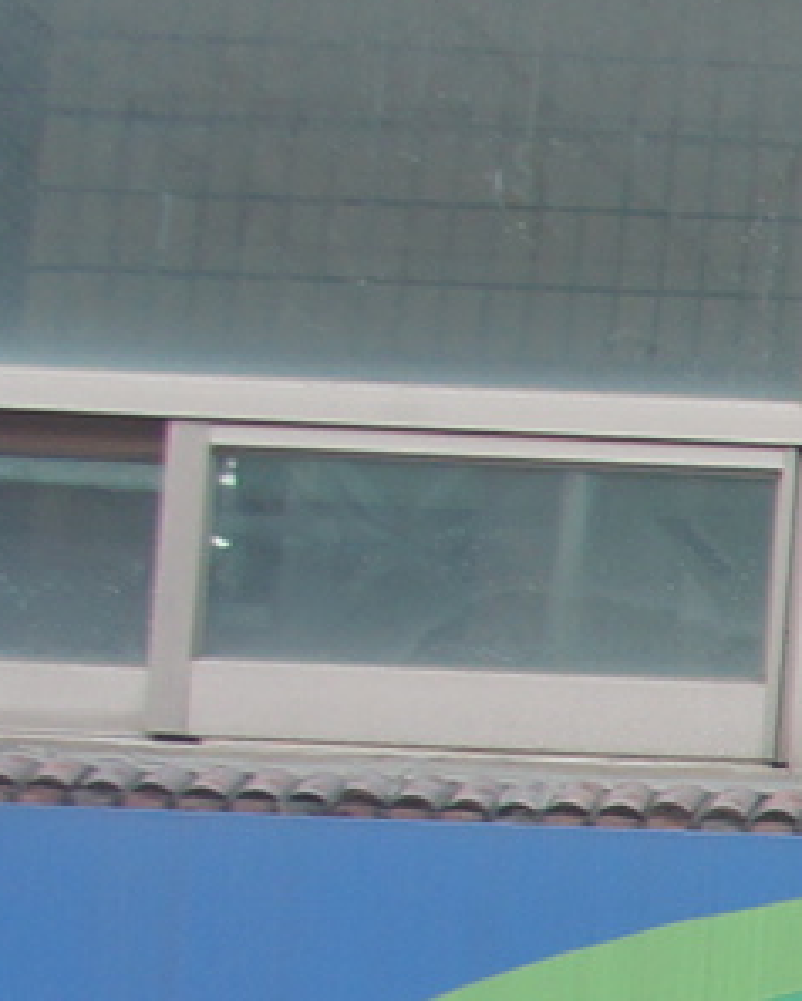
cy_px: 2026
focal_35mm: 260
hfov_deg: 5.0
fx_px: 7706
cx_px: 3751
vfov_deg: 7.2
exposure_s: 1/80
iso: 200
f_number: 5.6
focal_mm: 24
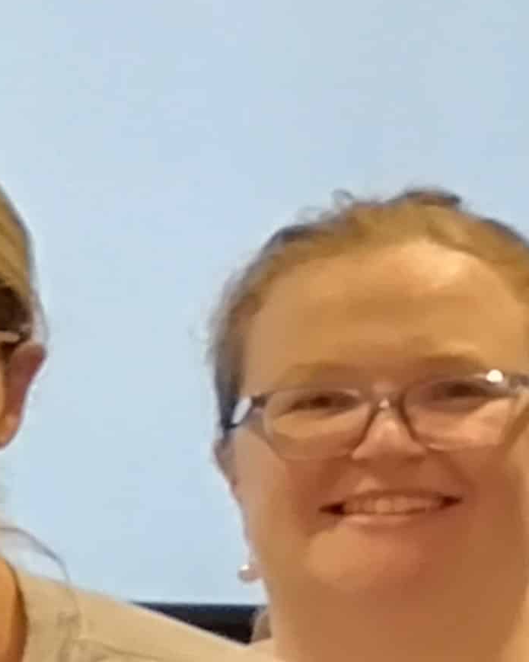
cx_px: -1663
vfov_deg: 7.4
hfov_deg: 5.3
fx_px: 5030
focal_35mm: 257
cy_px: 1028
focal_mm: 4.3
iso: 816
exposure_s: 1/30
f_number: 1.8
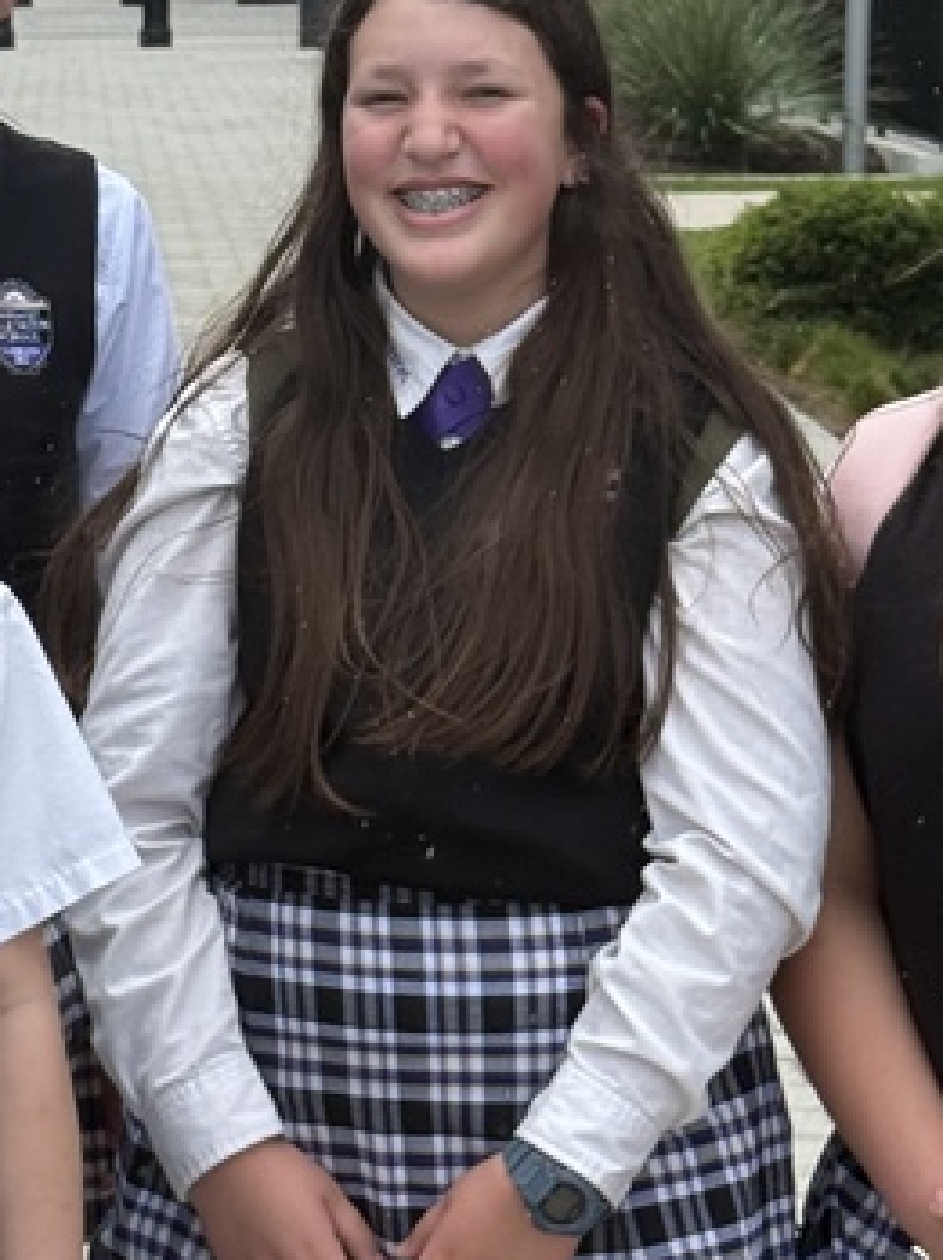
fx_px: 5131
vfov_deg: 13.9
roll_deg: -1.0
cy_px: 253
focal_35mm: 141
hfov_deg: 10.5
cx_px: 210
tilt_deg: -2.9
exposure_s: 1/2577
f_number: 1.78
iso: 80
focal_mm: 6.76
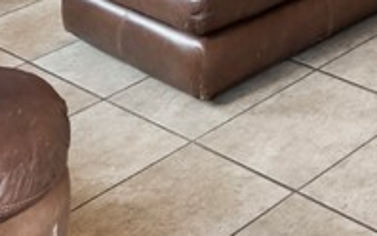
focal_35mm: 95
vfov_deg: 10.4
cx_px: 644
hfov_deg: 18.1
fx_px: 977
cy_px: -442
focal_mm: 17
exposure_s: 1/5
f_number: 8
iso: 400
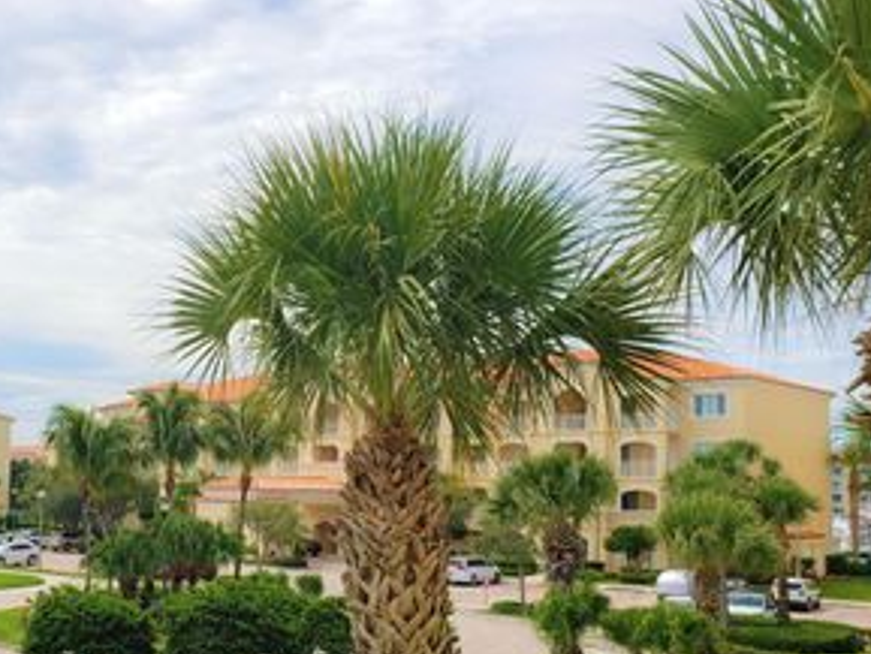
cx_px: 205
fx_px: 1133
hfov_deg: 40.7
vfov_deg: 32.0
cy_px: 414
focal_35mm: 45
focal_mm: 4.3
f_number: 2.4
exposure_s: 1/2060
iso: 50
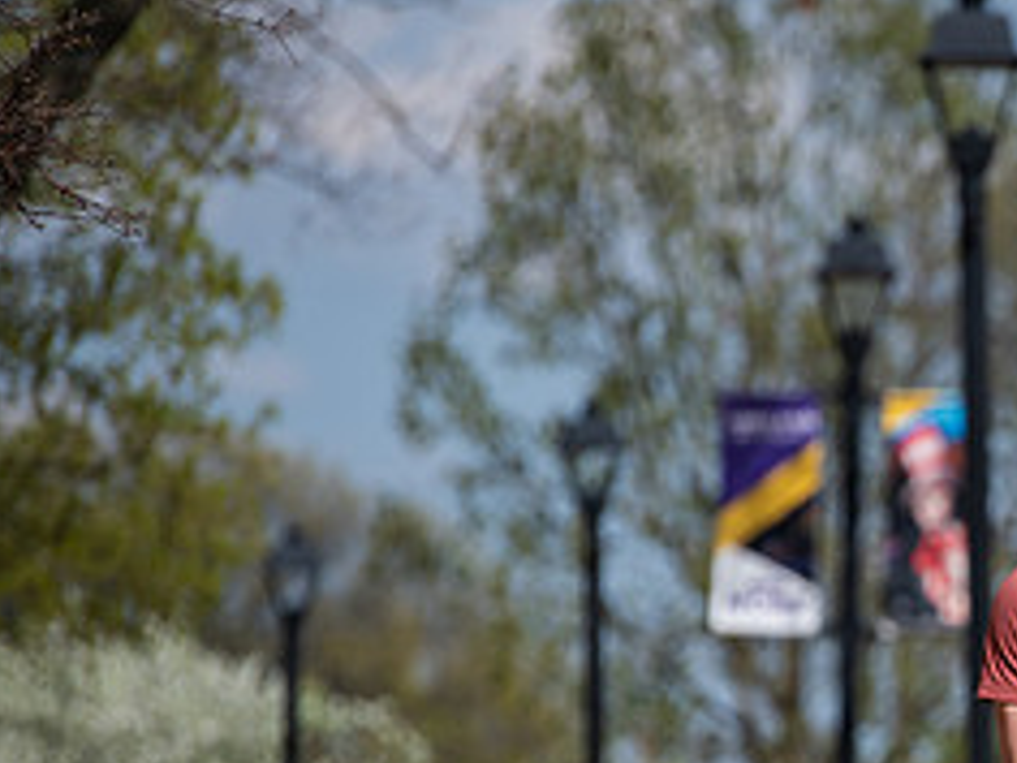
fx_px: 13867
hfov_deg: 4.2
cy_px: 588
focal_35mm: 472
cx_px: 1159
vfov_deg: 3.2
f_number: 3.2
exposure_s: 1/1250
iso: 80
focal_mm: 200
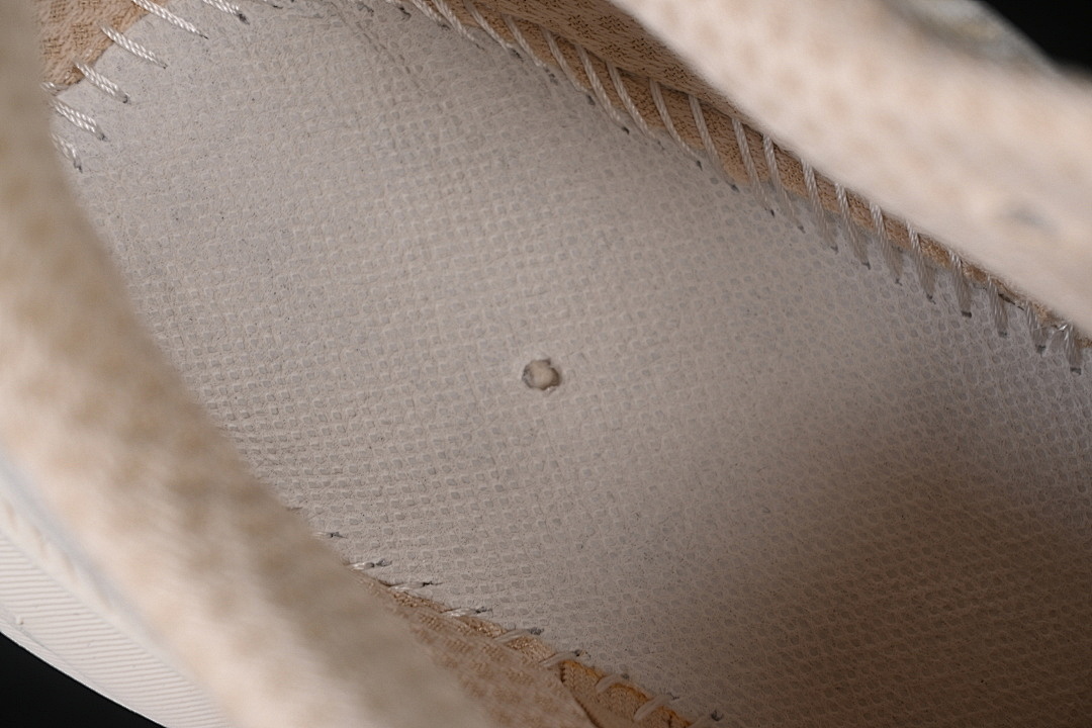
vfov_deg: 18.2
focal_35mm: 75
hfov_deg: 27.0
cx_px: 546
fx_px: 2275
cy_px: 364
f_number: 7.1
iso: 160
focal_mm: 50
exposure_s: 1/80
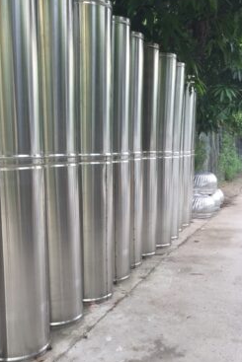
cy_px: 204
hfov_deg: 32.4
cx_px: 83
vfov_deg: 47.3
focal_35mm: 41
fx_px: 413
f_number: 2.4
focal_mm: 3.3
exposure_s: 1/100
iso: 40
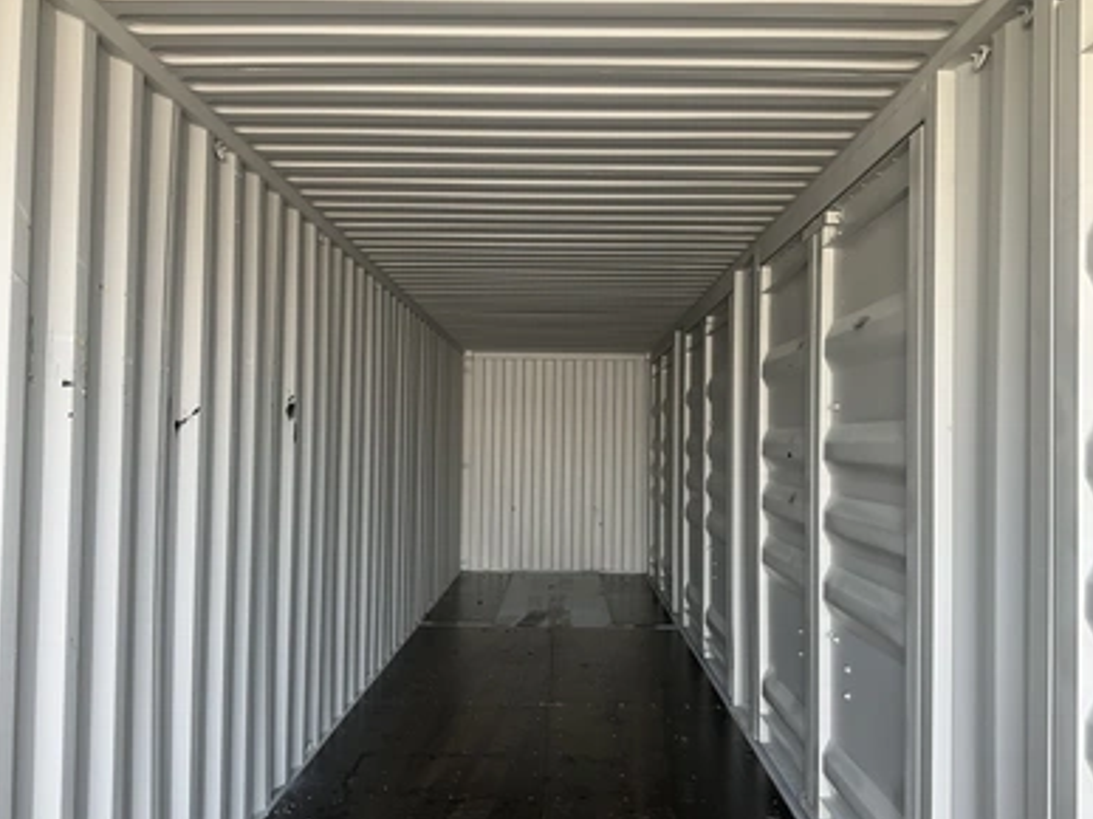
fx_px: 947
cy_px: 415
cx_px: 551
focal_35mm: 30
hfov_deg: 60.0
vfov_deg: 46.8
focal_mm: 3
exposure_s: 1/122
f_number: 1.8
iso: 50
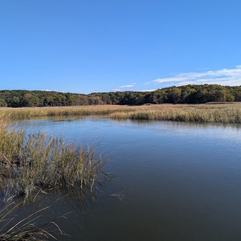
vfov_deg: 55.6
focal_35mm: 29
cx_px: 135
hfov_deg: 55.5
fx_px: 228
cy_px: 121
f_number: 1.85
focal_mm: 6.81
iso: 47
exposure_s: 1/2020
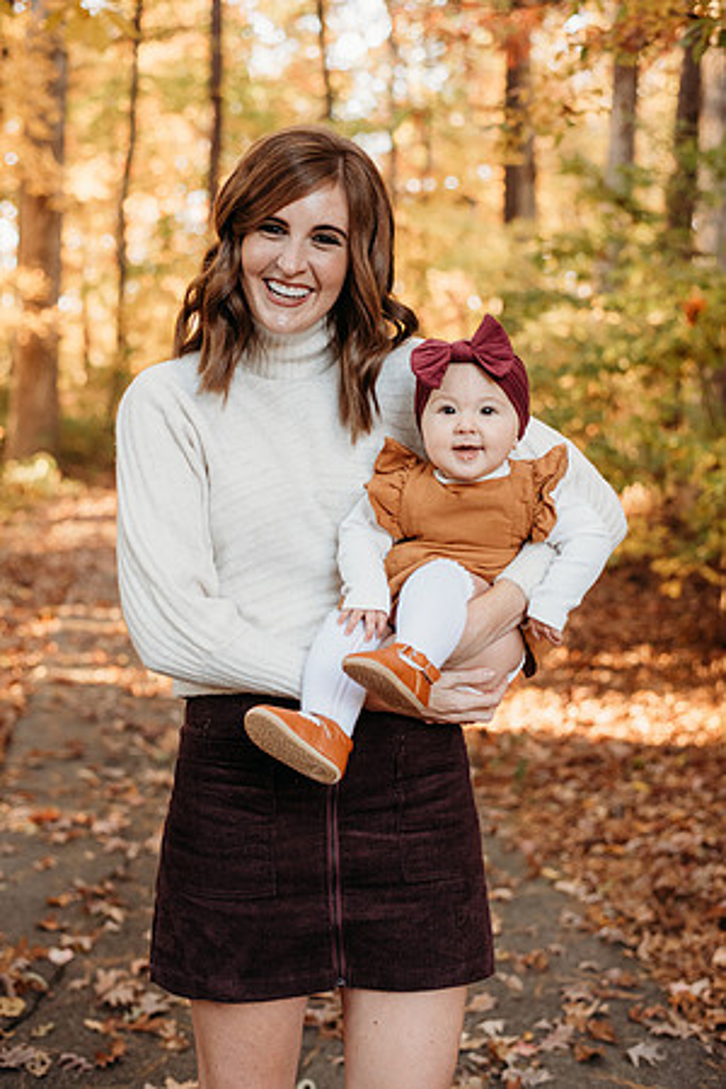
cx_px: 363
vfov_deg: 39.6
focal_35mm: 50
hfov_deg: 27.0
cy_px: 544
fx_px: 1512
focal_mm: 50
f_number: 2.8
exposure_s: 1/250
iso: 1250
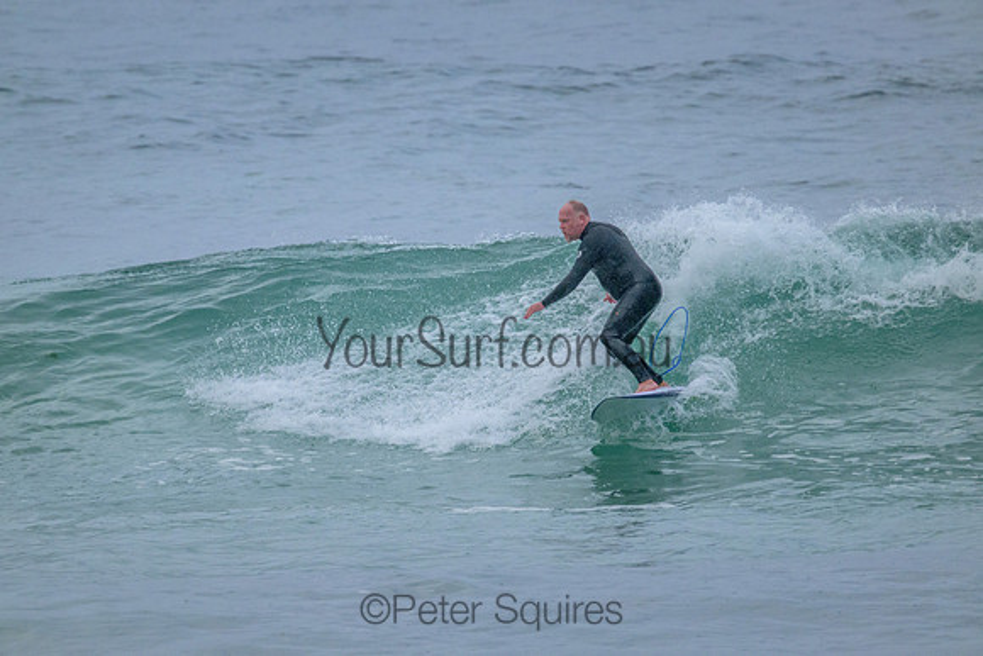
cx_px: 492
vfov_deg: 1.7
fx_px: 21849
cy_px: 328
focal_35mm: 800
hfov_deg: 2.6
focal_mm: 800
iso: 3600
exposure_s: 1/1600
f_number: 11
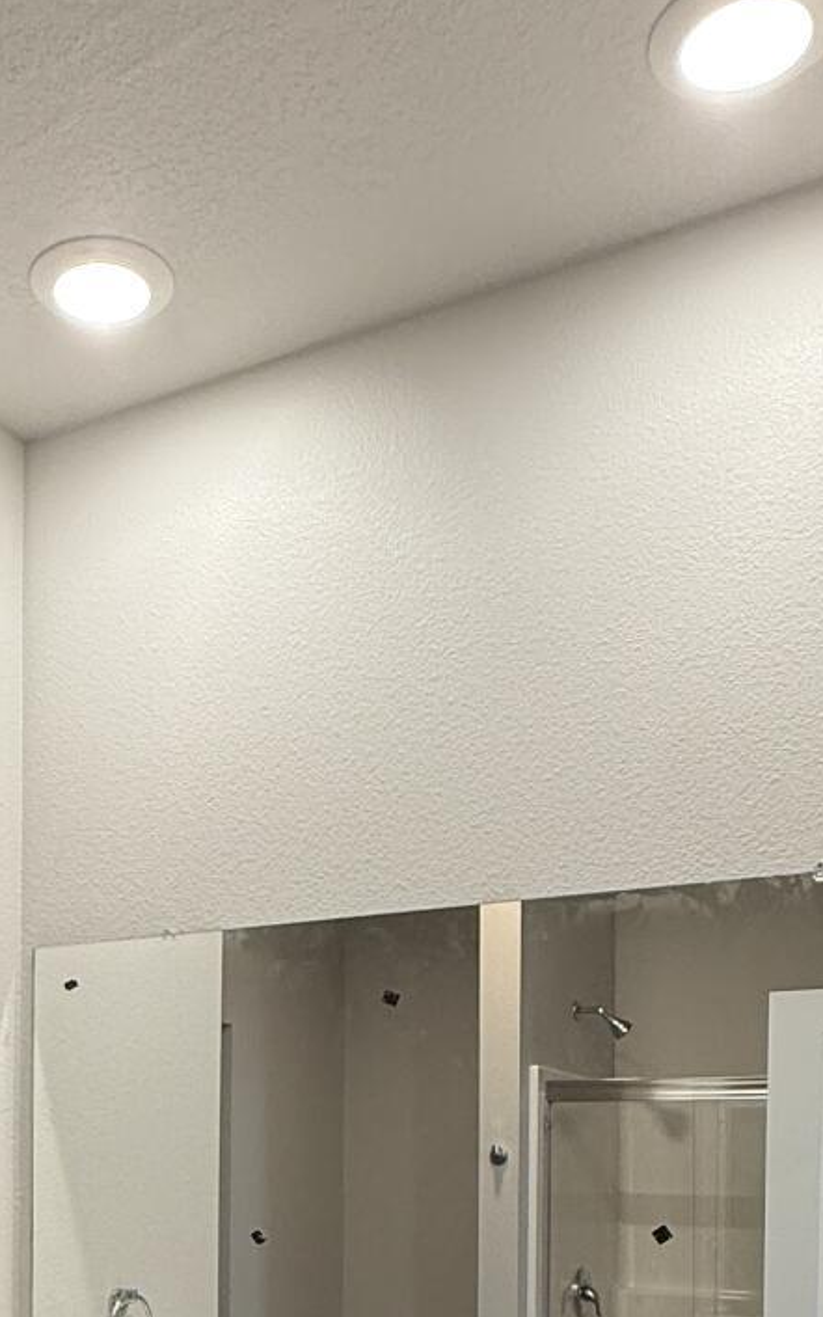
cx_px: 171
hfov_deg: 29.9
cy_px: 1228
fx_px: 1507
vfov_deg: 42.5
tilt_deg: -0.9
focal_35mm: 42
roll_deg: -0.8
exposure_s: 1/120
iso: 125
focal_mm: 2.22
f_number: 2.2
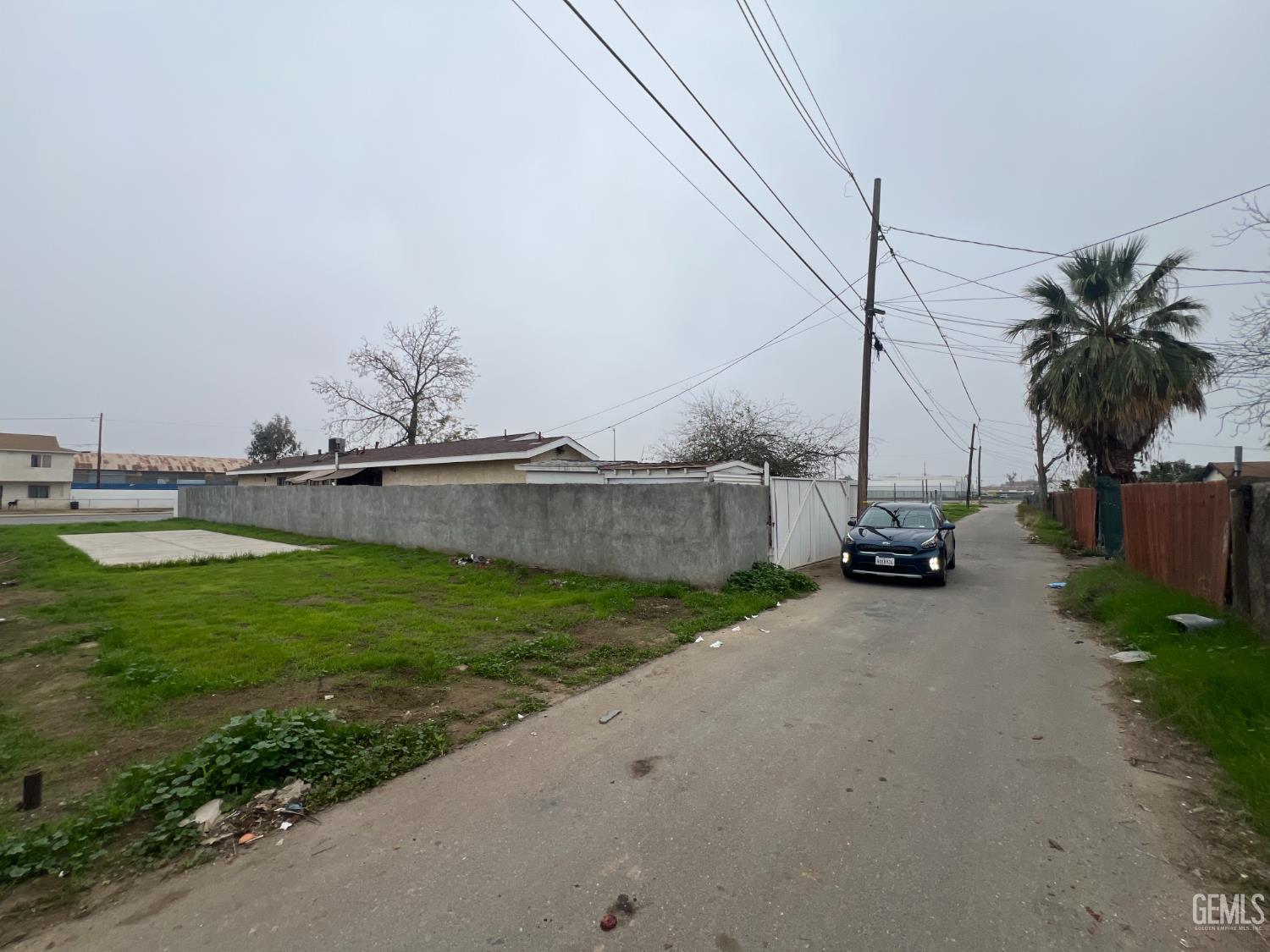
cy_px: 476
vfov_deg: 89.9
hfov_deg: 106.2
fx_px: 477
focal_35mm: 13
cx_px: 635
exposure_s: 1/598
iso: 32
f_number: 1.8
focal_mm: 1.57
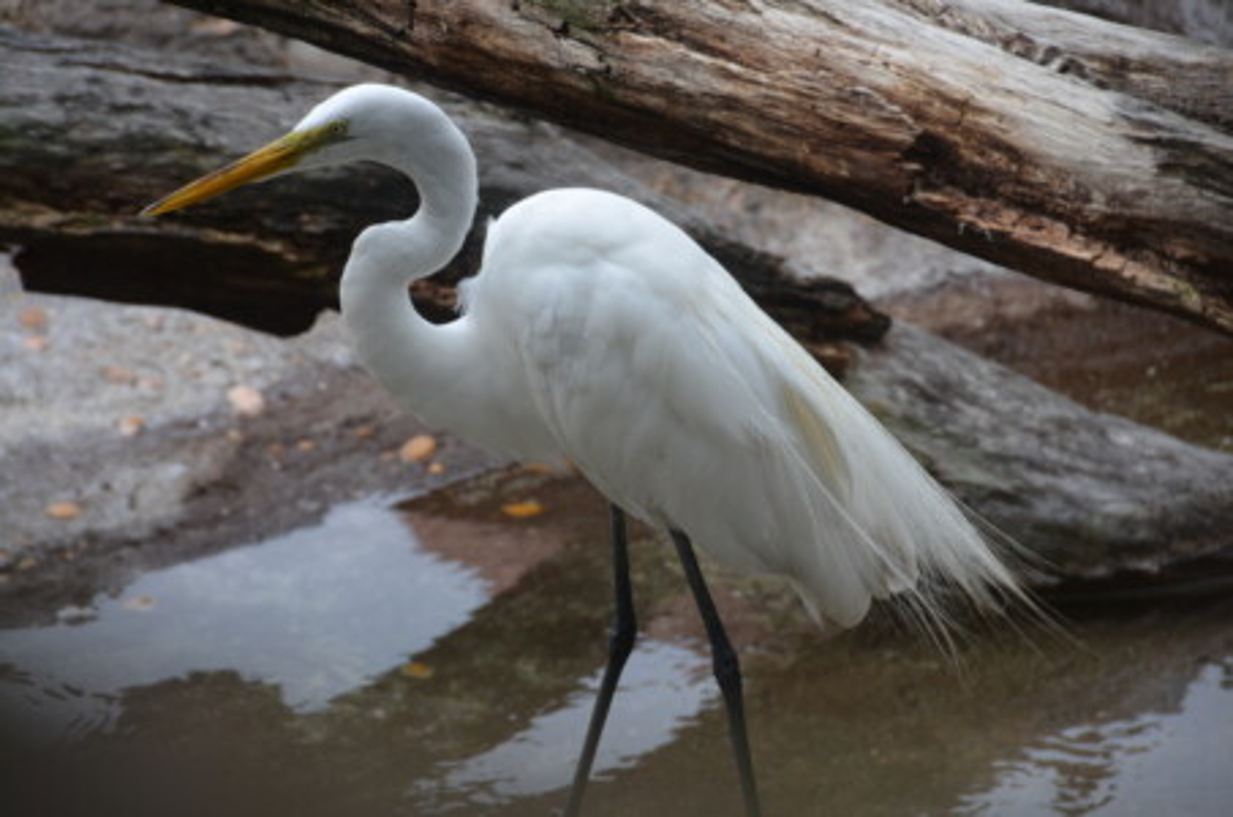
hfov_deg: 6.9
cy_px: 408
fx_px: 10253
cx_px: 616
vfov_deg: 4.6
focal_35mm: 300
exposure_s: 1/125
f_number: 8
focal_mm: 200
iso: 110
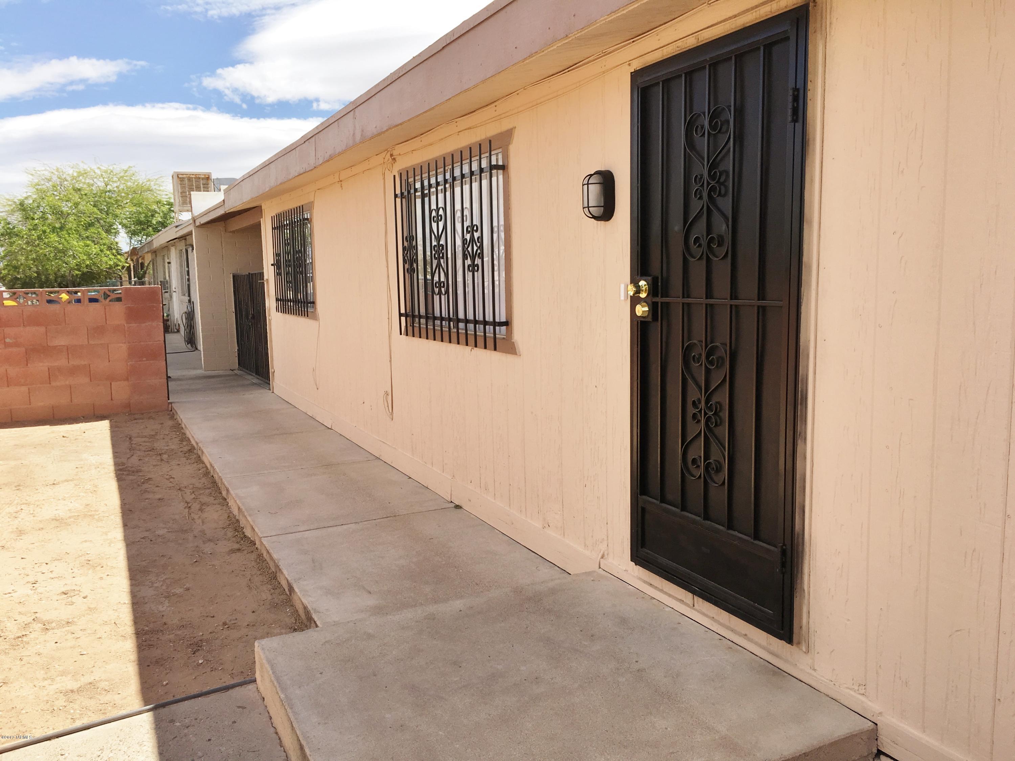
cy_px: 380
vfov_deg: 48.2
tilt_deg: -6.9
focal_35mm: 29
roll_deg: +0.2
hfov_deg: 61.7
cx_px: 508
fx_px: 850
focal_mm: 4.15
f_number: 2.2
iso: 25
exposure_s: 1/1221
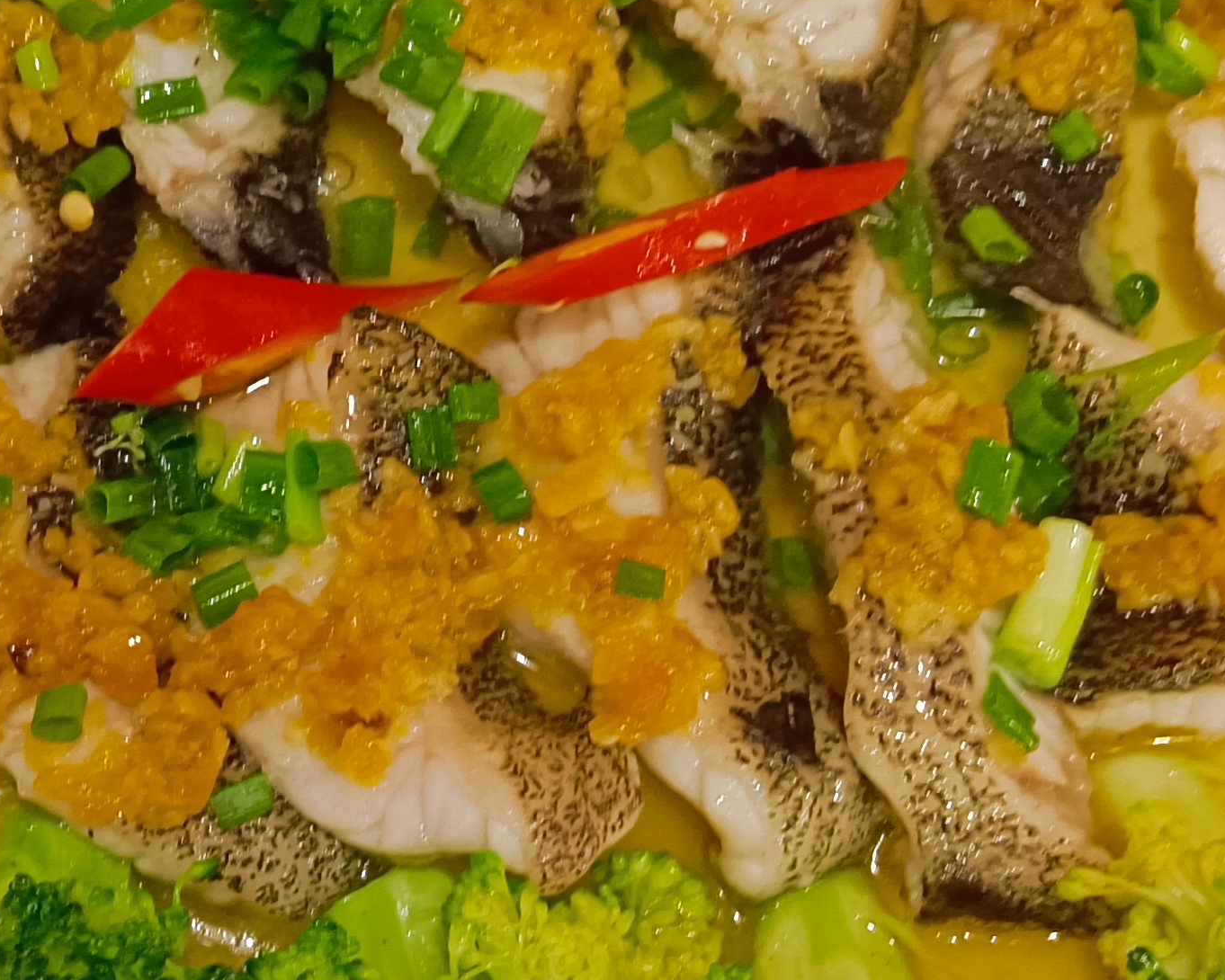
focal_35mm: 76
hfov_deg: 24.9
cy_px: 378
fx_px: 2756
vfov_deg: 20.1
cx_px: 415
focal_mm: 4.05
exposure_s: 1/33.3
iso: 819
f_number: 1.8
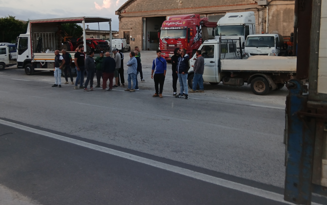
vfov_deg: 34.7
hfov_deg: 54.0
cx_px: 157
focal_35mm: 36
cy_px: 54
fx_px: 321
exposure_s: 1/50
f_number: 1.8
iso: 40
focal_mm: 3.98
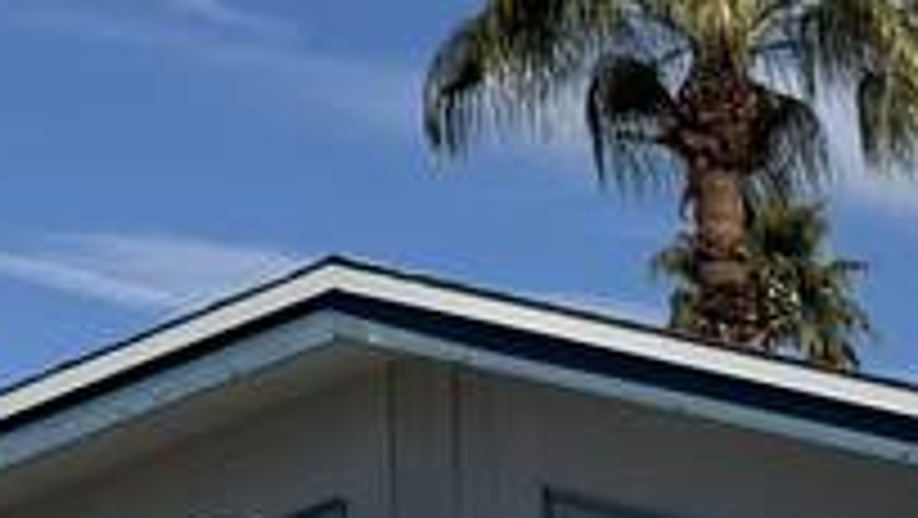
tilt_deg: -3.0
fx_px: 3994
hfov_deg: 11.7
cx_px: 1881
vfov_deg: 7.0
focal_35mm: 164
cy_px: 1189
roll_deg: +0.5
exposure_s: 1/10417
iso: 80
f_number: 1.78
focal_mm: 6.76
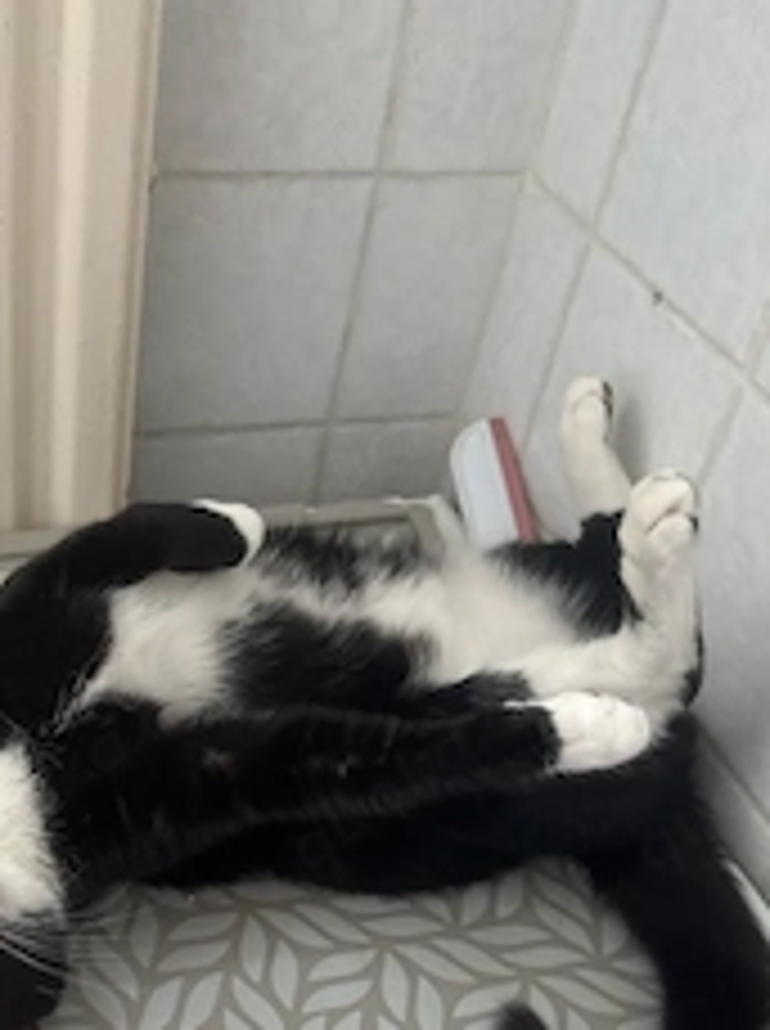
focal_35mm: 42
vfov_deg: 42.9
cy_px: 819
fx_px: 1249
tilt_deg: -46.8
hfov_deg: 33.4
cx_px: 176
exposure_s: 1/60
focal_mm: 6.76
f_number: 1.78
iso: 400
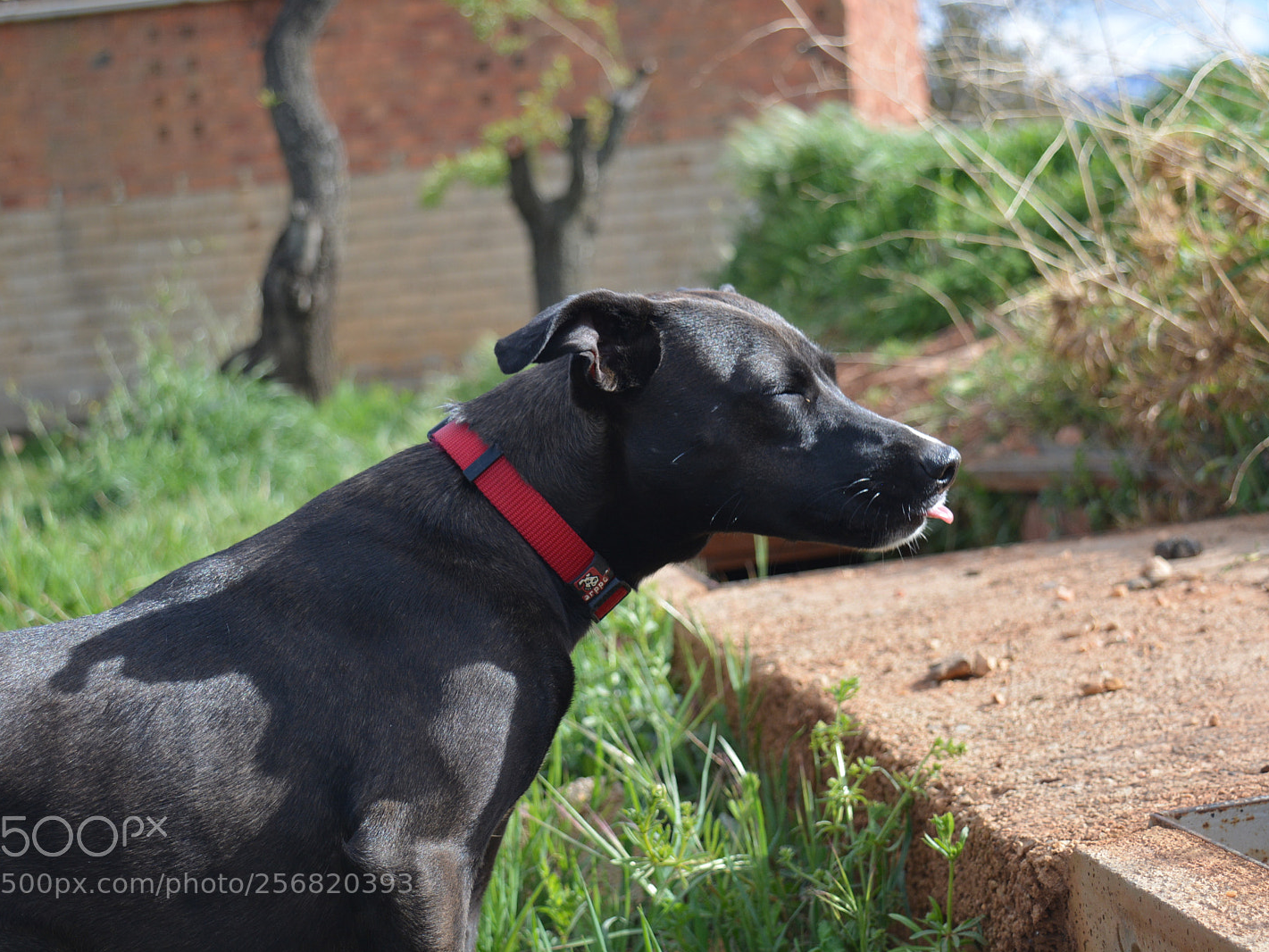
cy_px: 476
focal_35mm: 65
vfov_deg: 22.6
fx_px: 2383
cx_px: 660
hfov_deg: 29.8
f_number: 4.8
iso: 400
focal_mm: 40
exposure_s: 1/1000
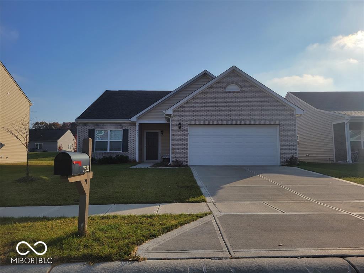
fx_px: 273
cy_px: 136
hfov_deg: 67.3
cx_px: 182
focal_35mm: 26
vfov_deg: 53.1
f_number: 1.8
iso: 40
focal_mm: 5.4
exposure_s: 1/4554
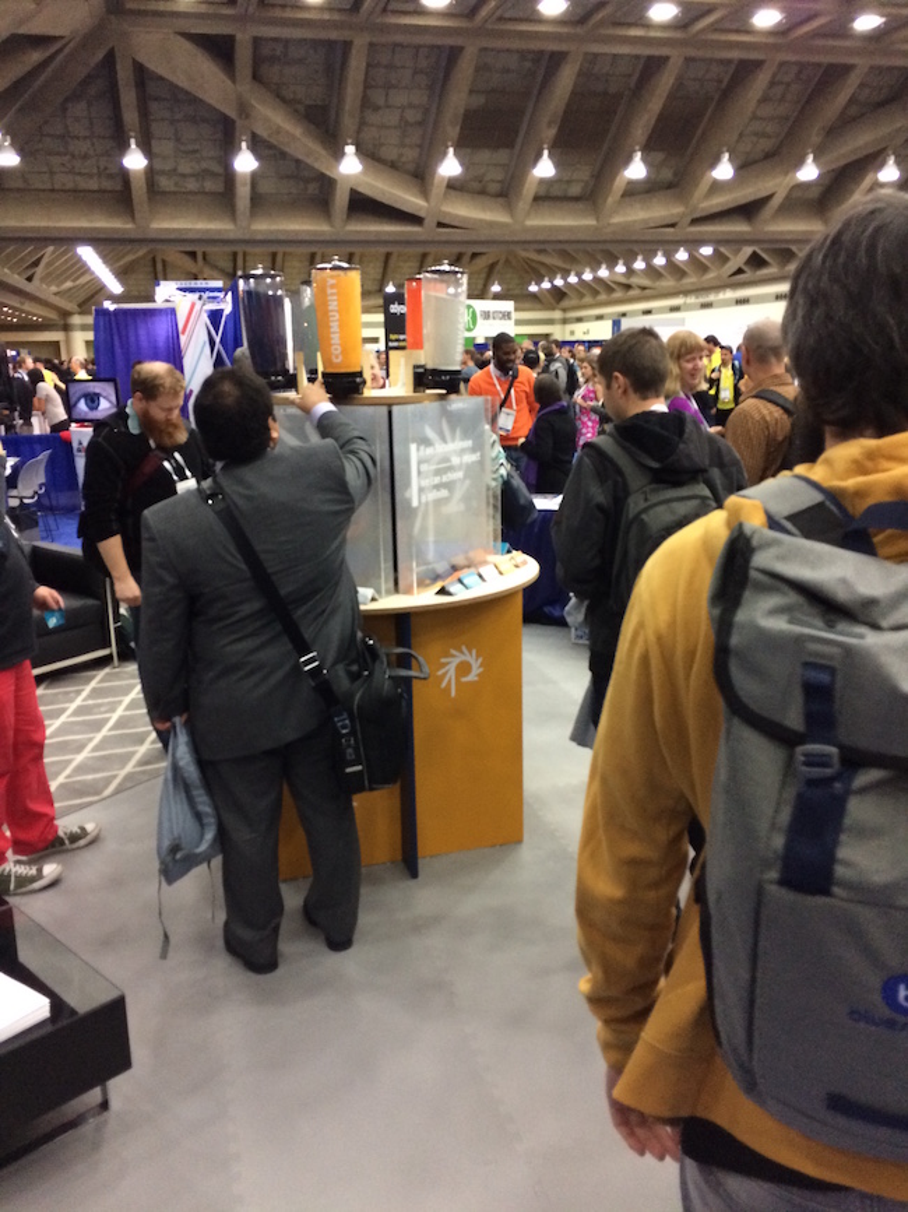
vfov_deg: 61.7
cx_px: 454
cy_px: 606
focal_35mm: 29
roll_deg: +3.6
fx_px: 1015
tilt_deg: -13.3
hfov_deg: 48.2
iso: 250
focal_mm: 4.15
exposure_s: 1/30
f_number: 2.2
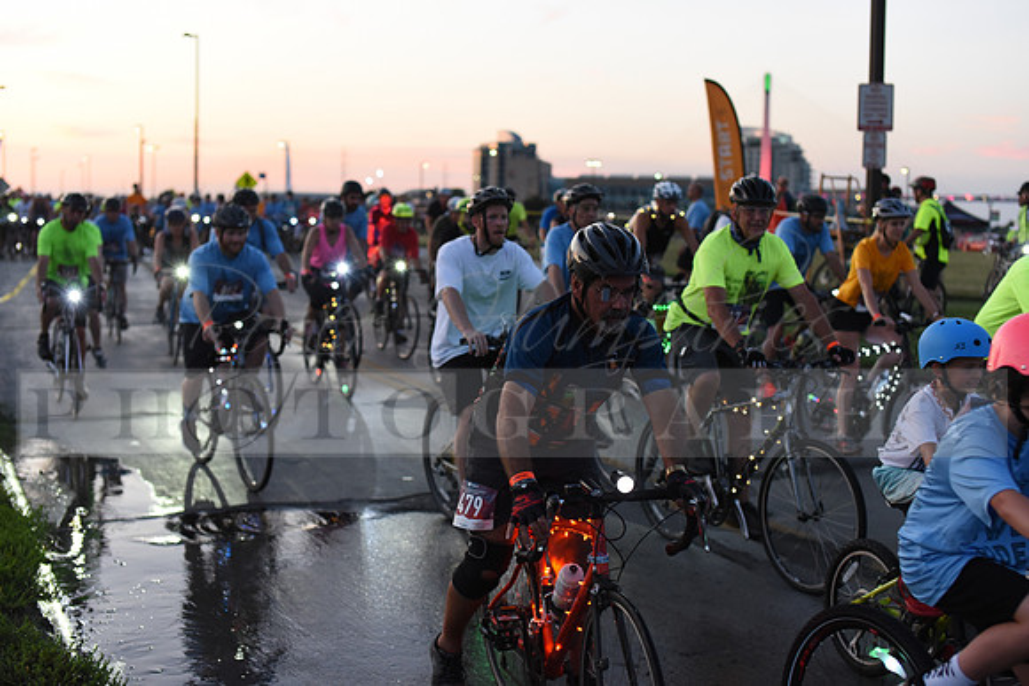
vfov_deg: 27.0
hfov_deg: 39.6
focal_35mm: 50
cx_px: 514
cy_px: 343
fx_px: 1429
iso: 2500
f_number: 2.8
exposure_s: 1/400
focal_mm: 50
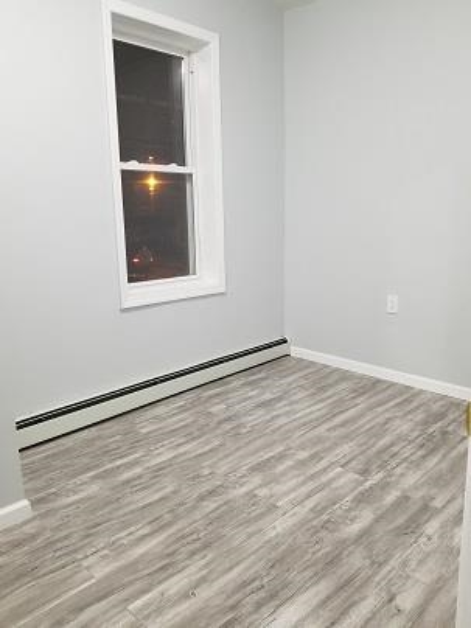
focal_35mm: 26
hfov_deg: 53.1
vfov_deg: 67.3
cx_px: 236
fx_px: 472
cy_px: 314
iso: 250
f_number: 1.7
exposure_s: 1/30
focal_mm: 4.25
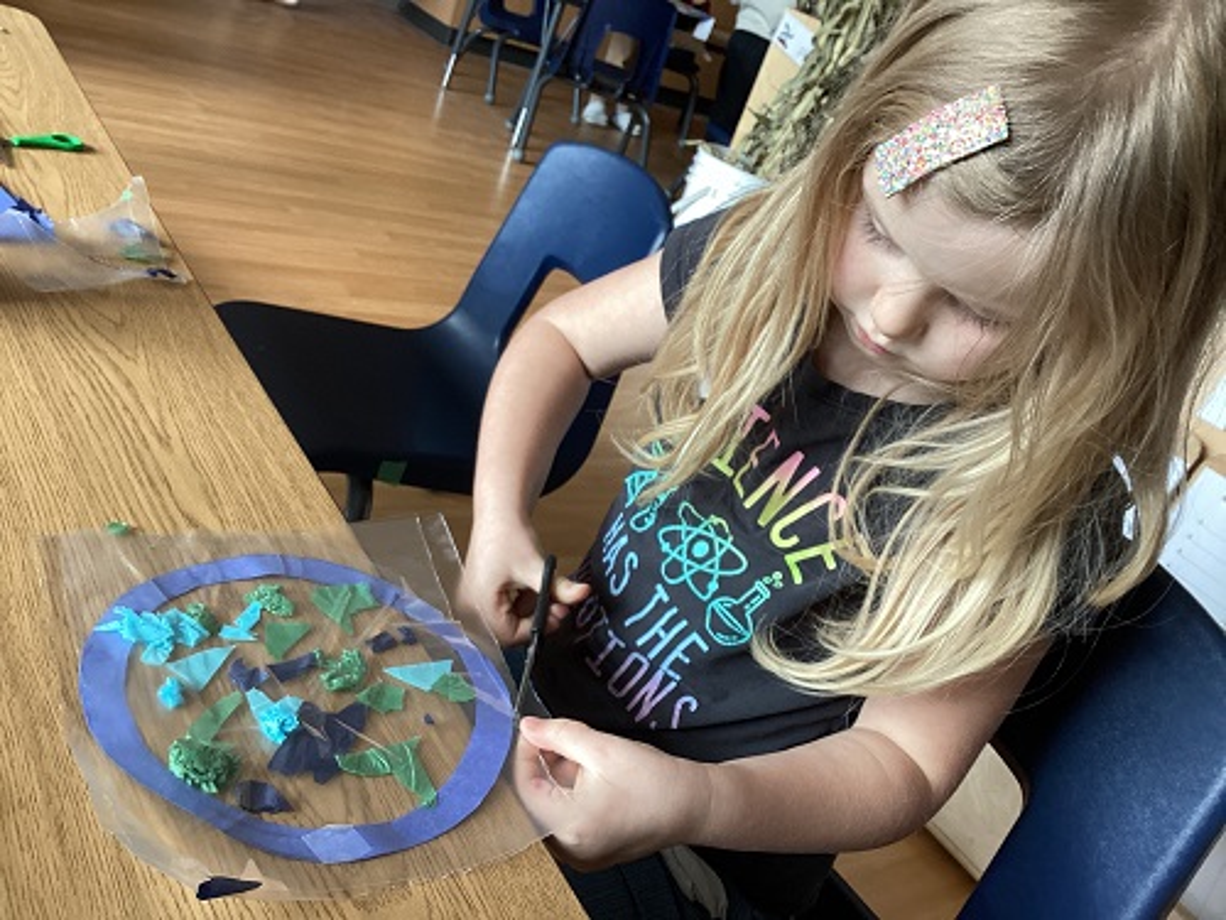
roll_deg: -22.0
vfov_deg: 45.4
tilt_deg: -25.9
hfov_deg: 58.4
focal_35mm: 31
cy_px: 460
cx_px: 613
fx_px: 1098
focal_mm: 3.3
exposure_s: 1/60
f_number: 2.4
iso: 80
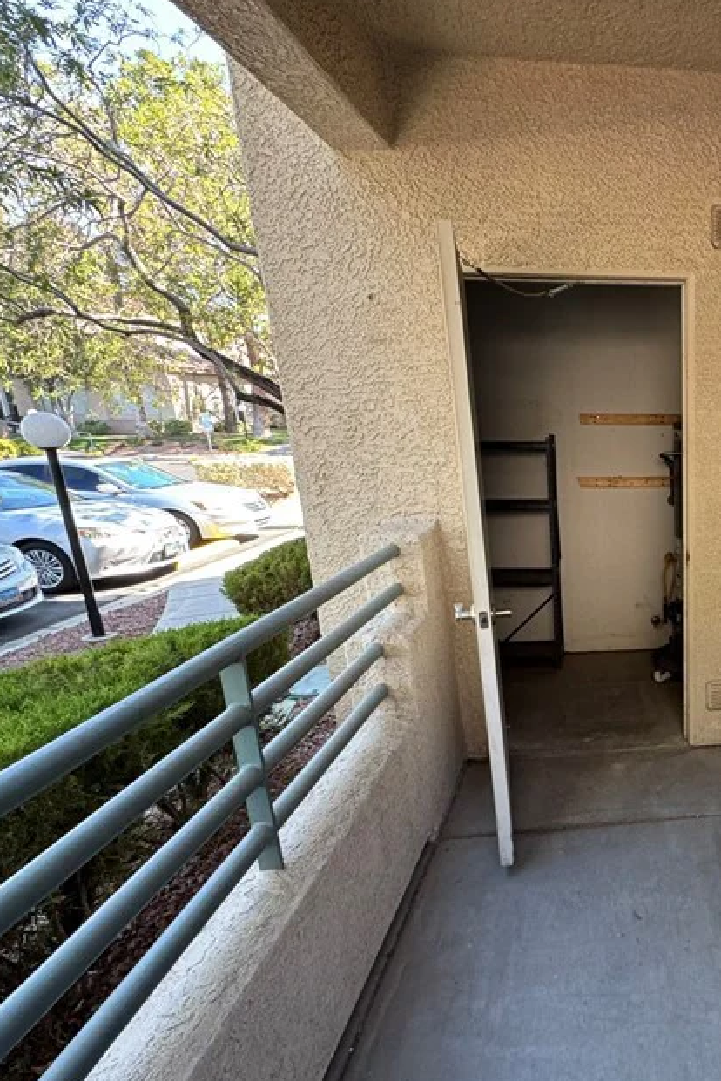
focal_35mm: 24
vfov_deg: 73.2
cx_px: 719
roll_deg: -1.0
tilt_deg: -19.7
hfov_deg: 45.1
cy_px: 632
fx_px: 721
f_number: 2.2
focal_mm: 2.22
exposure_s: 1/99
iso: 100
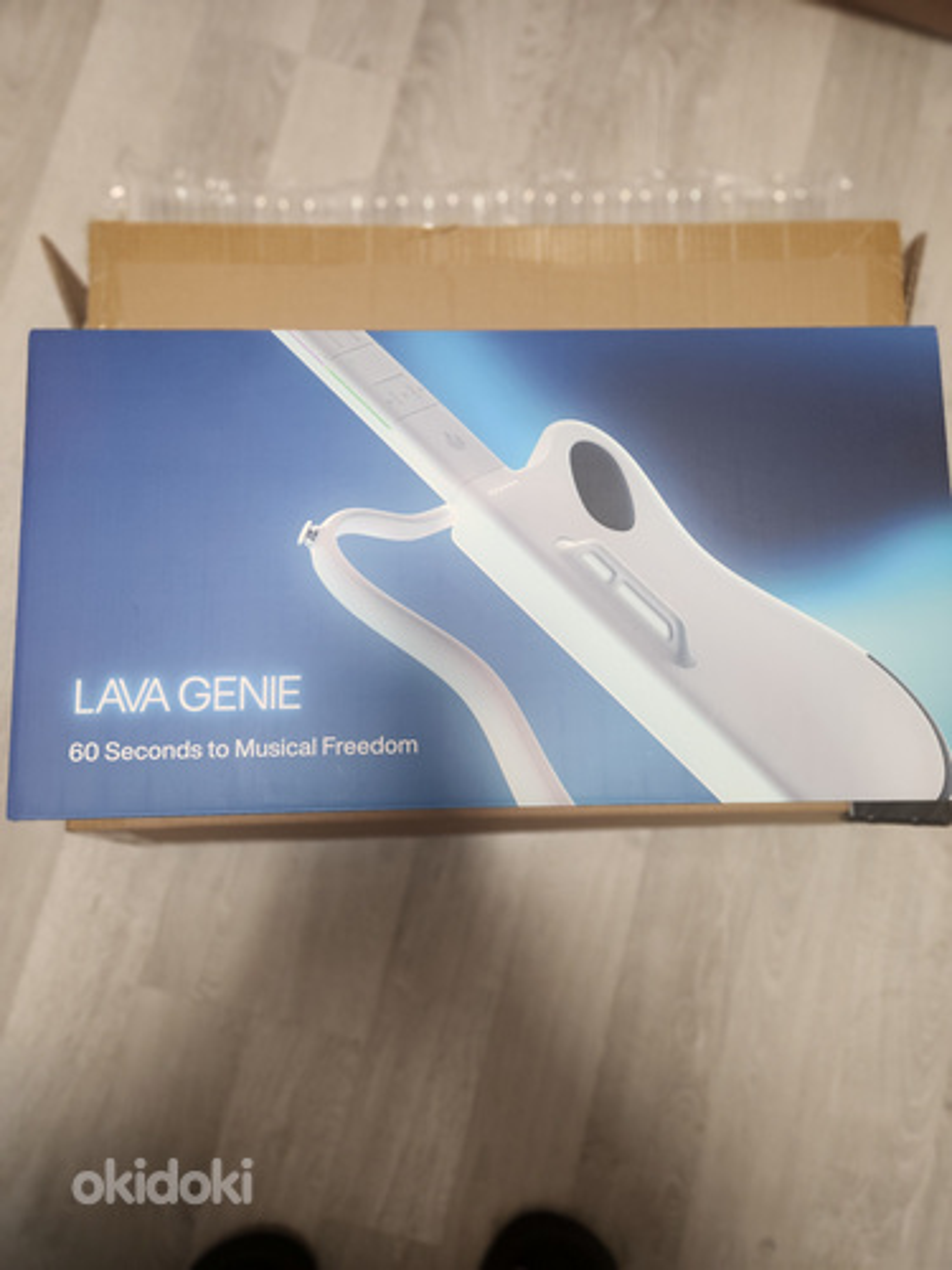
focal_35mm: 23
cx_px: 476
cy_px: 635
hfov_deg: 58.9
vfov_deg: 73.9
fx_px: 843
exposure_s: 1/100
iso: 320
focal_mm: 5.4
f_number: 1.8
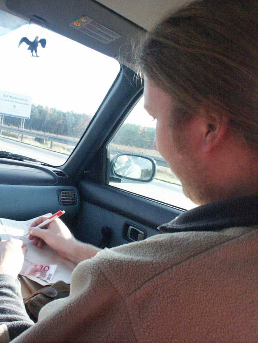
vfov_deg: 60.0
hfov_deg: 46.8
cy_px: 172
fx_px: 298
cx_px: 129
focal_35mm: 30
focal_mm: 7.74
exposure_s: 1/350
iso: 800
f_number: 8
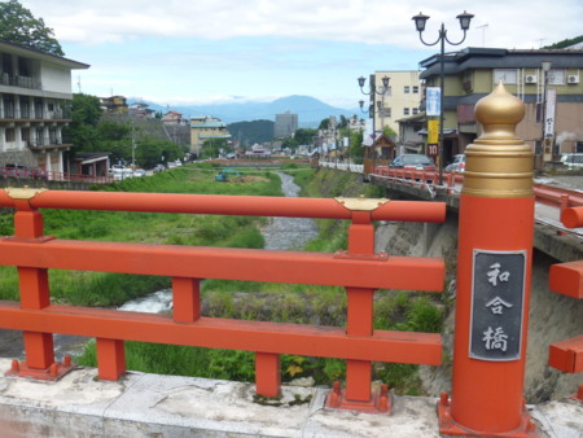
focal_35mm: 35
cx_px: 292
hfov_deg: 52.6
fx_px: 590
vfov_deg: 40.7
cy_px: 219
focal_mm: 6.3
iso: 80
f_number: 4.5
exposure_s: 1/250
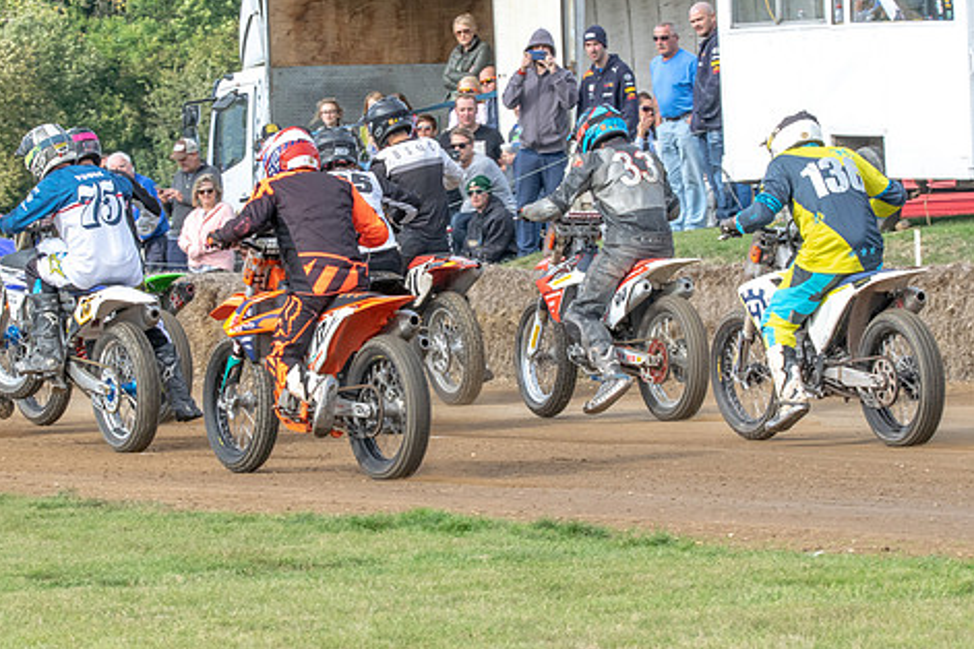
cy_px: 293
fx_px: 8387
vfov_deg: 4.4
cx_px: 444
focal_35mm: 310
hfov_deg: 6.6
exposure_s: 1/250
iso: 640
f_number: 14
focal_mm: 150
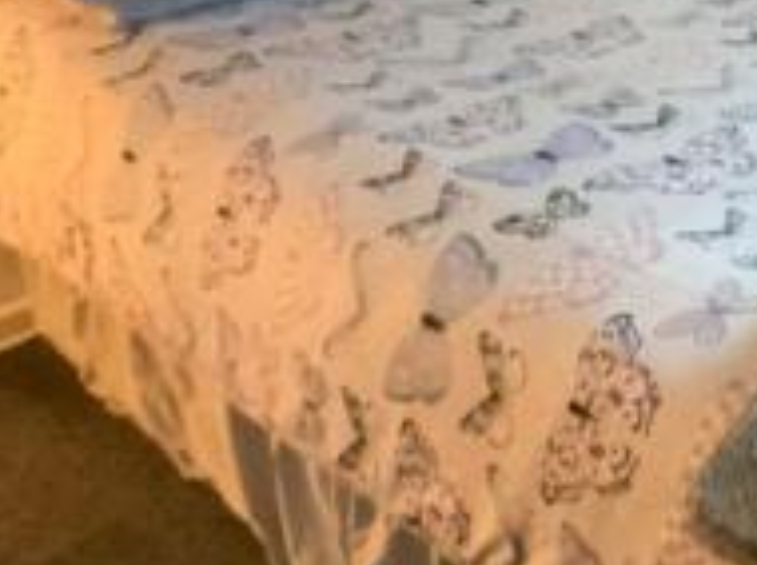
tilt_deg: -18.1
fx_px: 1944
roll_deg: -2.0
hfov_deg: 20.8
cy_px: -82
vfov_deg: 16.0
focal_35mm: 89
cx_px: 863
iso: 400
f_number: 1.8
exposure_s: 1/30
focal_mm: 3
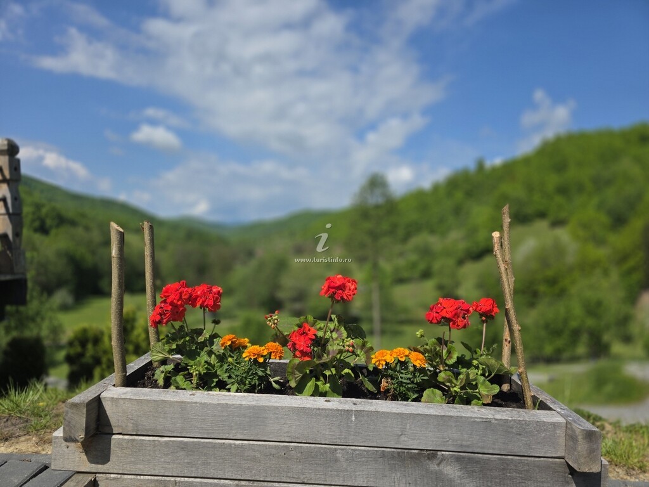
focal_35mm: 23
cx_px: 324
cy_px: 244
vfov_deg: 58.9
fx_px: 431
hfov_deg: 73.9
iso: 64
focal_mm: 6.3
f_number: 1.7
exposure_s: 1/7944
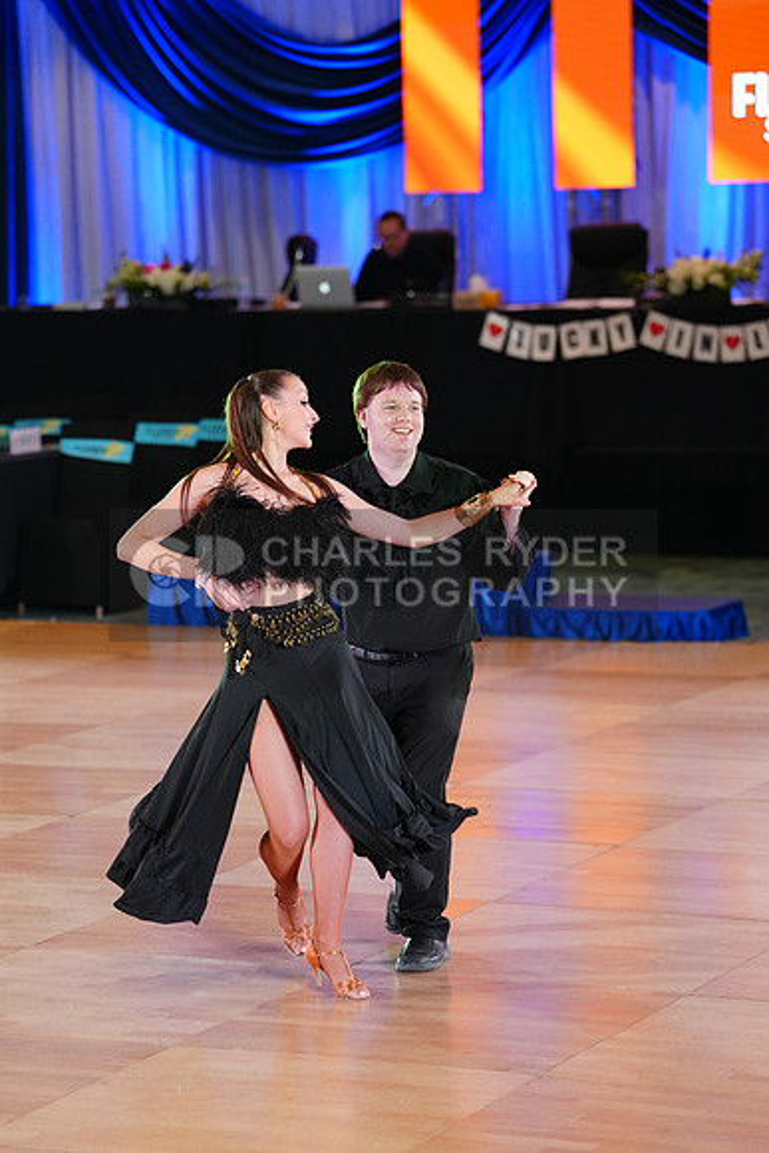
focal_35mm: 124
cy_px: 576
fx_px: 3970
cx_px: 384
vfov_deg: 16.5
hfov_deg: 11.1
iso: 2500
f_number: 2.8
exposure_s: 1/500
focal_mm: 124
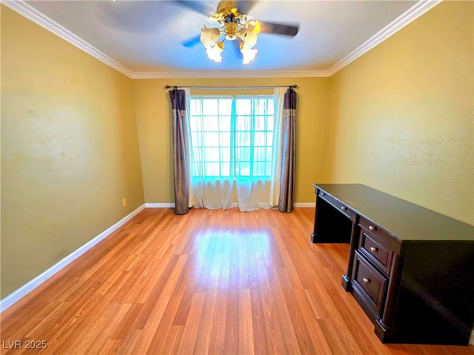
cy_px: 178
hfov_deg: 106.2
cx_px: 237
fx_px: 178
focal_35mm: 13
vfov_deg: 89.9
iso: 320
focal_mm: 2.2
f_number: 1.9
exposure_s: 1/60.2
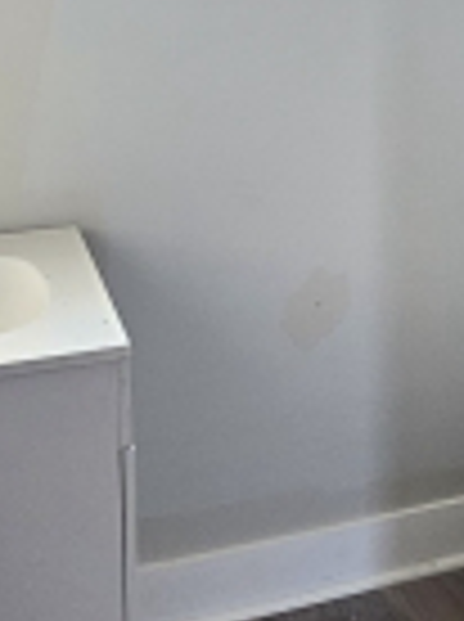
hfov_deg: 22.1
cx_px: 496
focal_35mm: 63
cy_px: 34
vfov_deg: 29.2
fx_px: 1129
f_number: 2.2
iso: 250
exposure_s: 1/60
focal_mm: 2.2
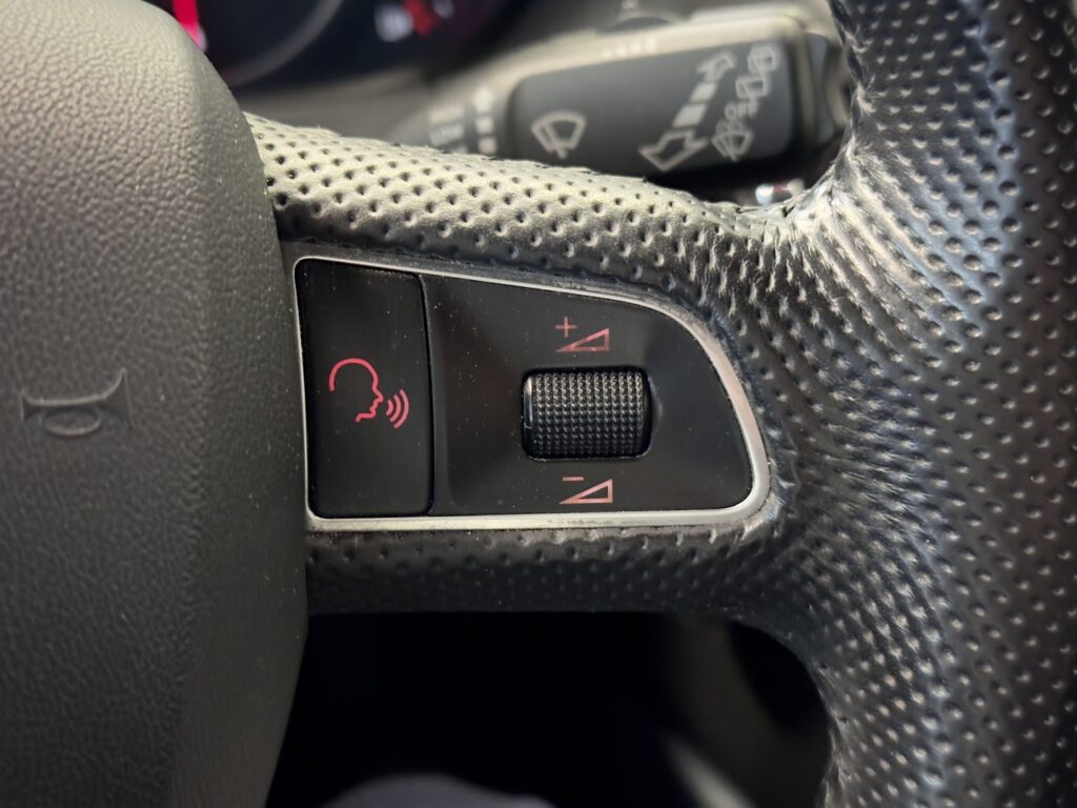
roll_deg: +0.2
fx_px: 1493
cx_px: 538
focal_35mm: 48
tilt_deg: -32.1
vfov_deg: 30.3
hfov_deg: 39.7
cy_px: 404
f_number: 1.78
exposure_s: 1/25
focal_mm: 6.76
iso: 640
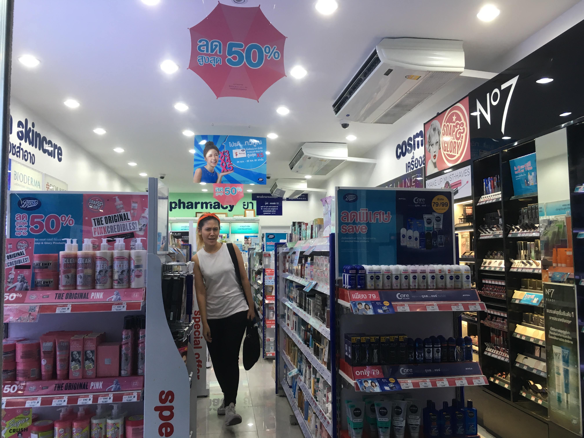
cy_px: 219
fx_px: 489
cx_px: 292
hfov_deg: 61.7
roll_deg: +2.4
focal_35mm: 29
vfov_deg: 48.2
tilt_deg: +2.4
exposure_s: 1/33
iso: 32
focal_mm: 4.15
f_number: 2.2
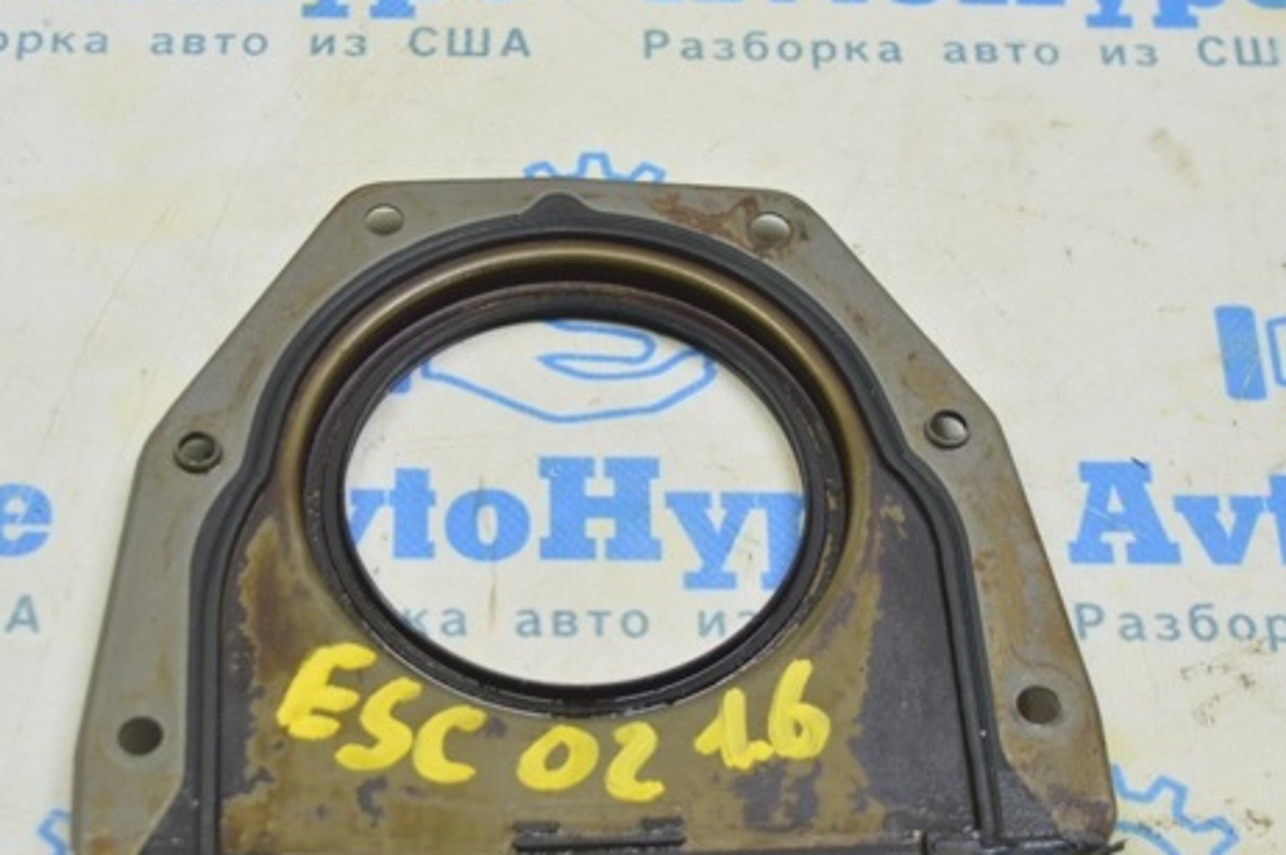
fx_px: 2819
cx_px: 521
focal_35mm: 79
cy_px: 486
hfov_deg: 25.7
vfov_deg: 17.2
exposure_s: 1/20
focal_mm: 38
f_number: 5.6
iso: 400
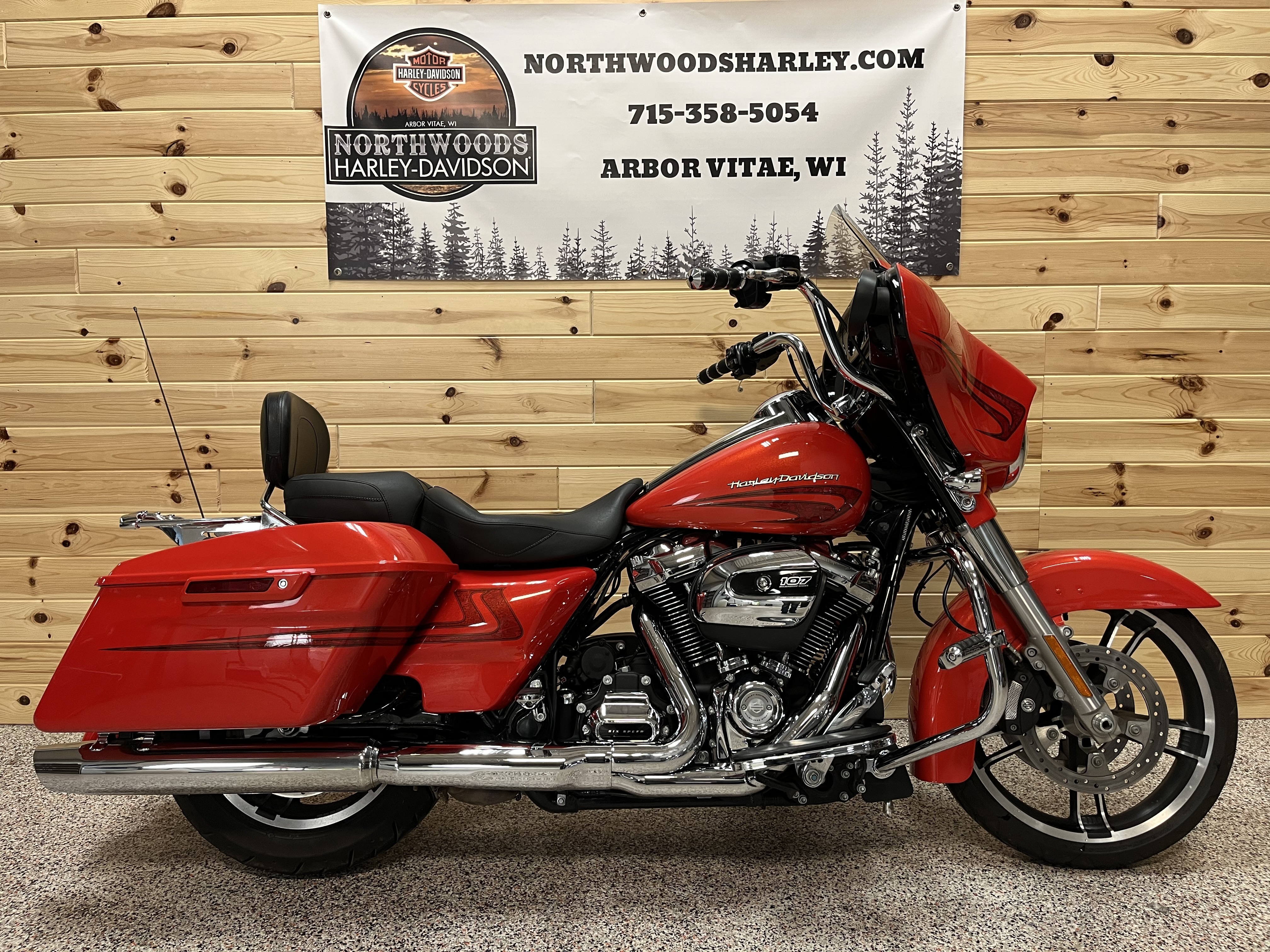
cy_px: 476
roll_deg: +0.4
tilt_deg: -4.9
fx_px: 954
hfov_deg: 67.3
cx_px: 635
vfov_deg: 53.1
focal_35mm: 26
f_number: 1.6
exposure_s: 1/60
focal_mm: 5.1
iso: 80
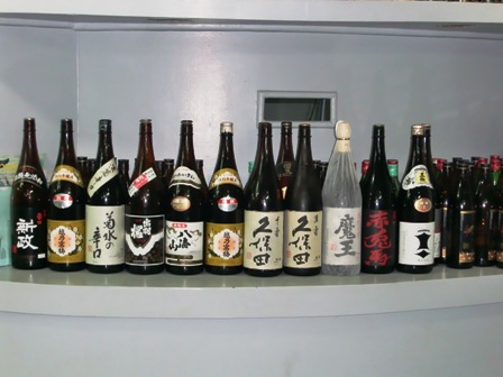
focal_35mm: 66
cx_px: 252
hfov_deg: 29.4
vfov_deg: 22.3
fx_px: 959
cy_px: 188
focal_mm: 11.7
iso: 400
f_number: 4.1
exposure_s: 1/30
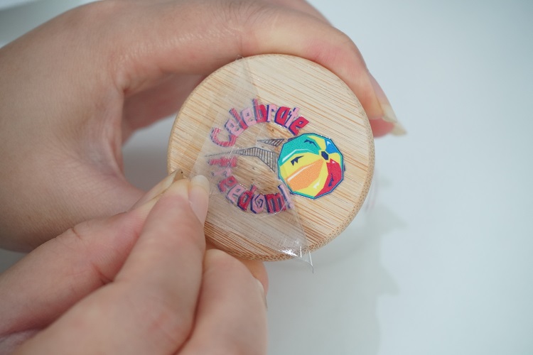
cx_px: 266
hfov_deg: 29.2
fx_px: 1022
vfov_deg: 19.7
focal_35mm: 69
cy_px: 178
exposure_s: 1/80
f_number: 6.3
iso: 3200
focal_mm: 46
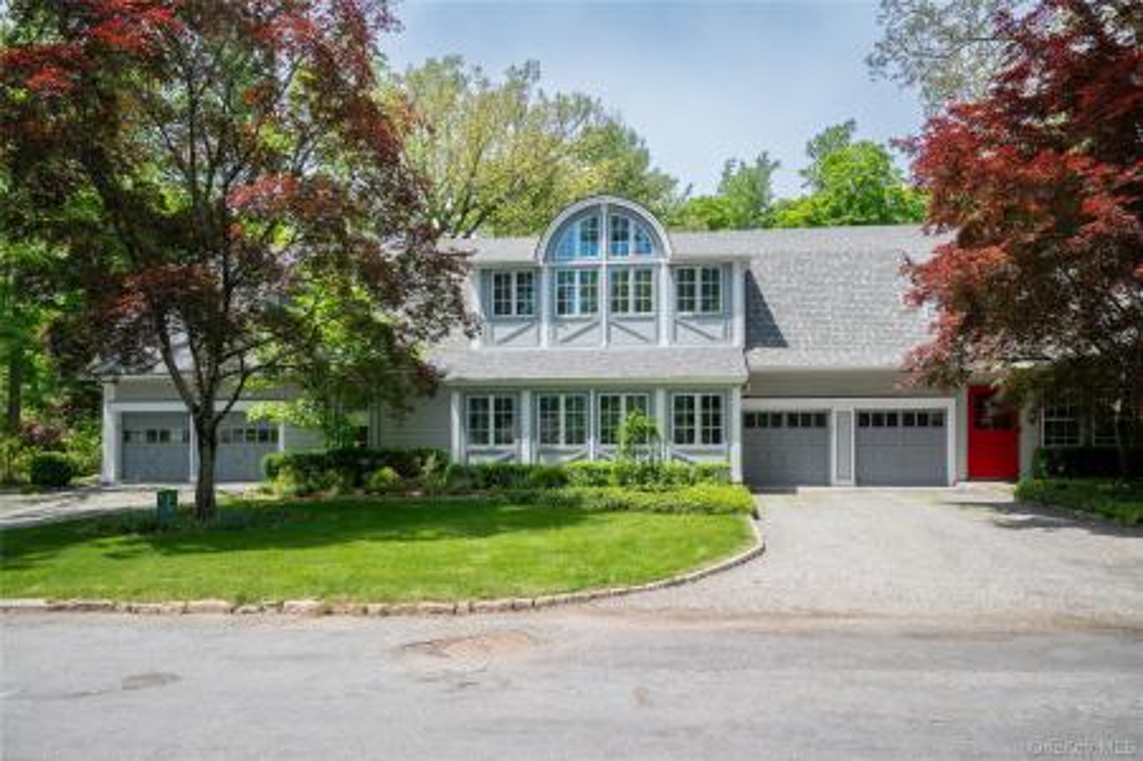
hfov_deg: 73.8
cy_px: 380
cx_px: 572
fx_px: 761
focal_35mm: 24
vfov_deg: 53.1
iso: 100
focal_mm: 24
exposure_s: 1/200
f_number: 7.1
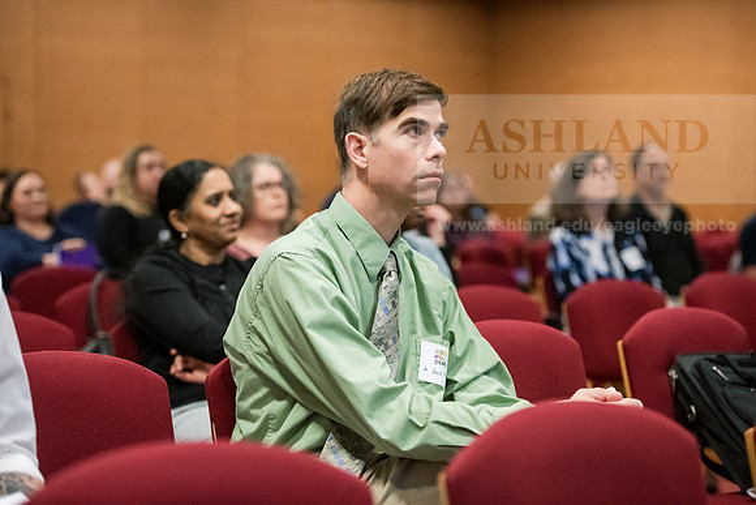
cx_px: 378
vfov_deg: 15.2
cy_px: 252
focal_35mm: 90
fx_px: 1890
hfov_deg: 22.6
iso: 4000
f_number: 3.2
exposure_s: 1/200
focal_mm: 90
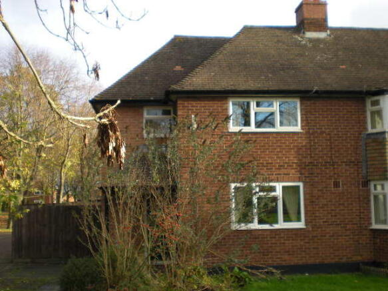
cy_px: 146
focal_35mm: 44
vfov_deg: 32.9
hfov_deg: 43.0
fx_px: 493
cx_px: 194
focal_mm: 7.4
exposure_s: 1/88.6
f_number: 3.5
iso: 64
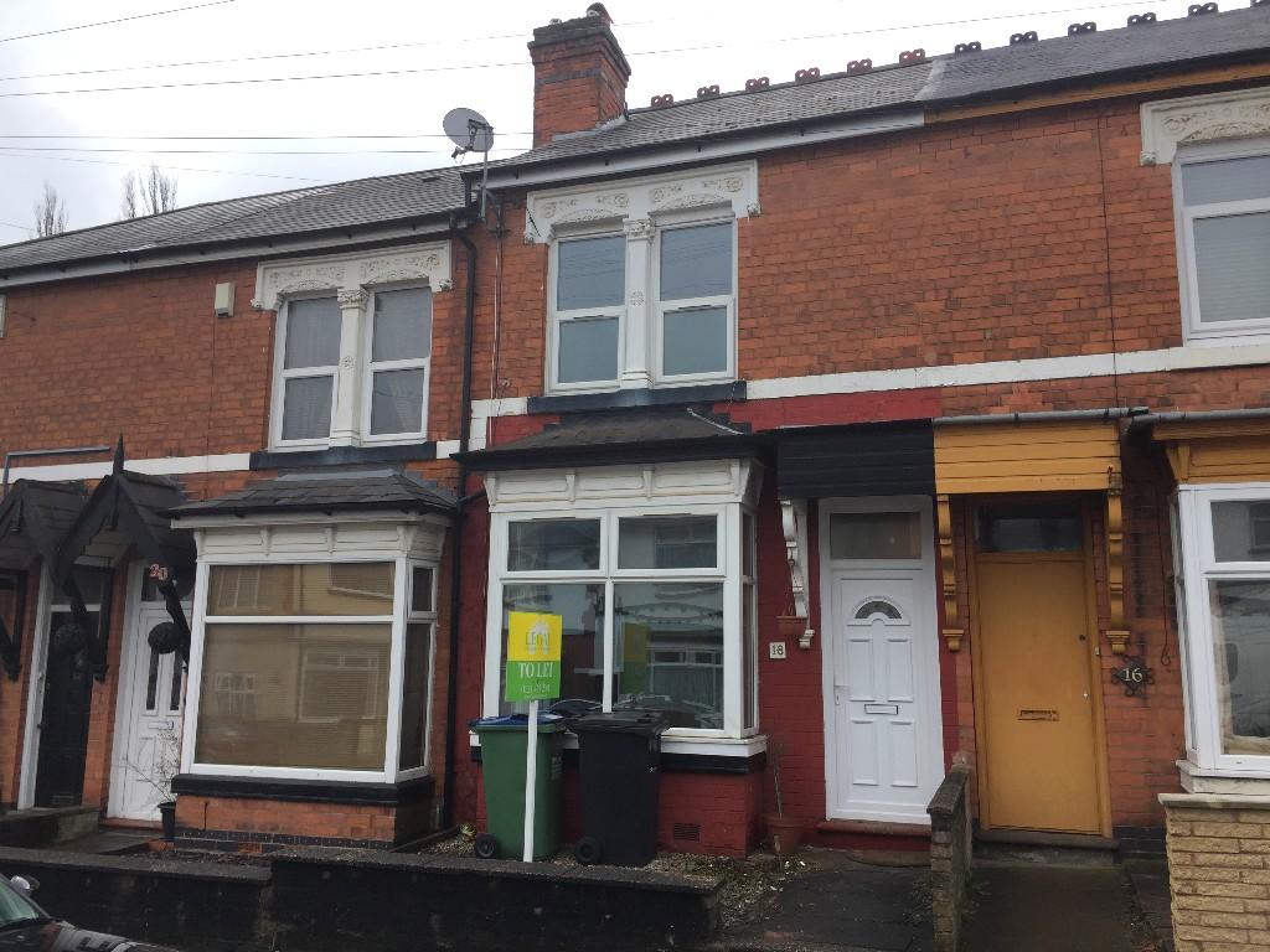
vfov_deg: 48.2
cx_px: 635
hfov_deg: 61.7
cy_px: 476
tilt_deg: +7.5
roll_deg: -1.2
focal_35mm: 29
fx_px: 1064
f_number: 2.2
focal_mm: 4.15
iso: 32
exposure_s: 1/1014
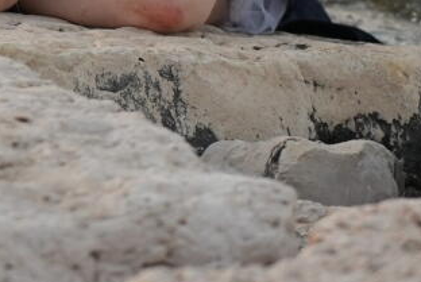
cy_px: -225
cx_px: 92
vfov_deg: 5.1
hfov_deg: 7.6
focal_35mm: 269
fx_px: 3150
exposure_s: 1/200
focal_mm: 70
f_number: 4
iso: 800
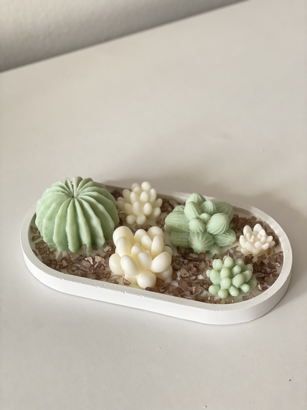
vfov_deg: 36.8
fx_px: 615
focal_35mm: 52
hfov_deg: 28.0
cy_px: 205
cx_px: 154
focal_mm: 6
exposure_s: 1/122
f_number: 2
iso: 160
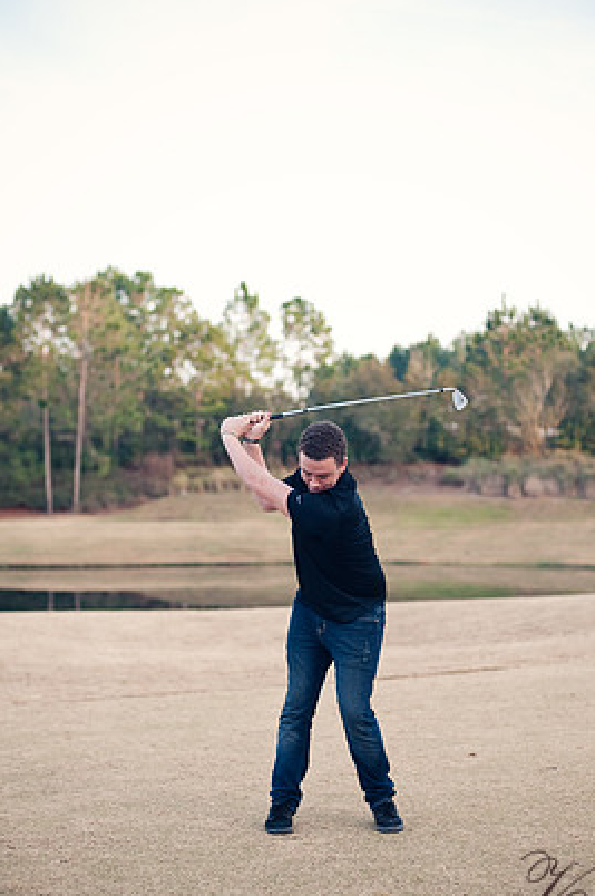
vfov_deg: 35.6
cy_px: 497
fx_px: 1392
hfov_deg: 24.1
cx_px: 331
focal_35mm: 56
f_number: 2.2
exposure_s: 1/500
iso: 200
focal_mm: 50
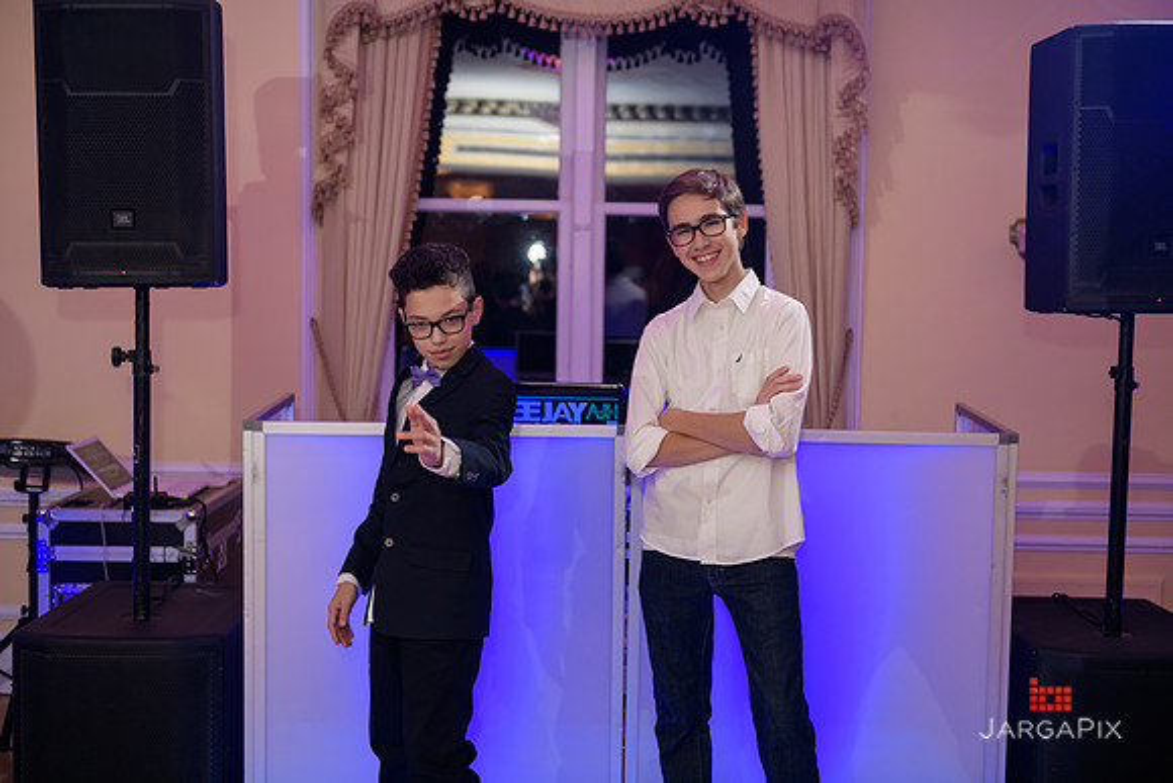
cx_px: 586
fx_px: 1564
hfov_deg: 41.1
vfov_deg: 28.1
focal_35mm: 48
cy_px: 392
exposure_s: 1/125
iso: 500
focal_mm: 48
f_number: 3.2
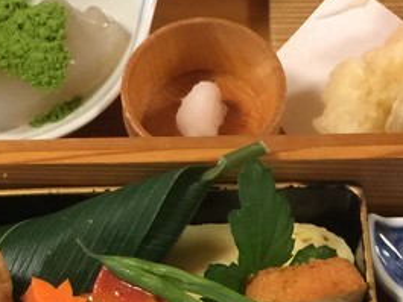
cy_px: 392
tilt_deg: -60.4
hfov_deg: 17.5
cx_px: 154
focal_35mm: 112
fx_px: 1304
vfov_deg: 12.8
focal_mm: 4.15
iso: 100
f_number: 2.2
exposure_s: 1/15
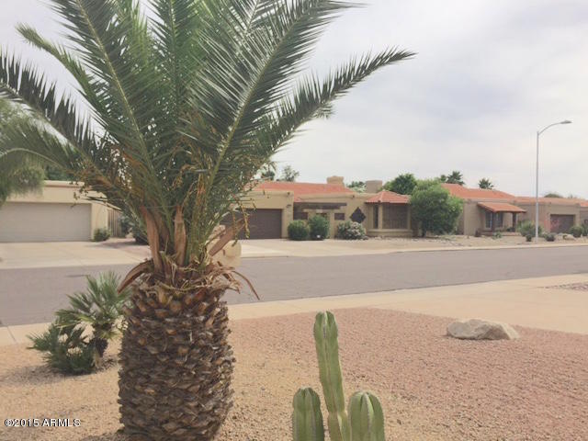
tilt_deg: -1.4
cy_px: 220
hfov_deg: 61.7
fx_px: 493
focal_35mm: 29
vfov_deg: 48.2
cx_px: 294
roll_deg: -2.0
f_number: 2.2
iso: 32
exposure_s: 1/6623
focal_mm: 4.15
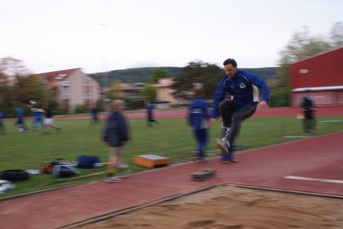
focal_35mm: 45
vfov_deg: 29.9
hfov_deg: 43.6
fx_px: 429
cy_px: 114
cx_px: 172
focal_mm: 30
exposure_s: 1/40
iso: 800
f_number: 5
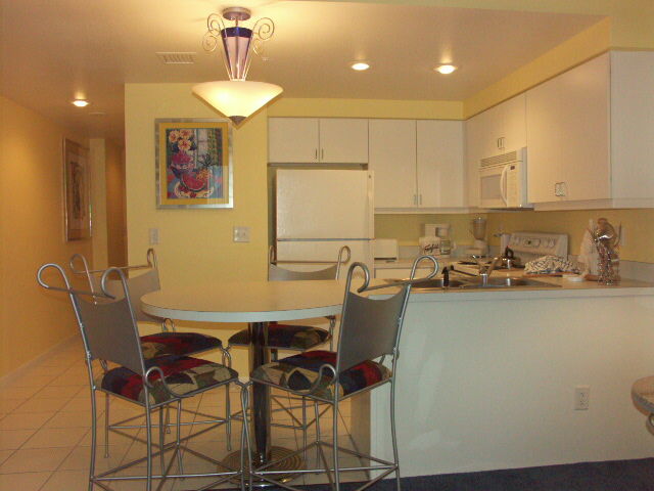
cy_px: 246
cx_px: 327
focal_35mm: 29
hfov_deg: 61.7
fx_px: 548
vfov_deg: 48.2
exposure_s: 1/200
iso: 400
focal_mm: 7.55
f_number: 2.8
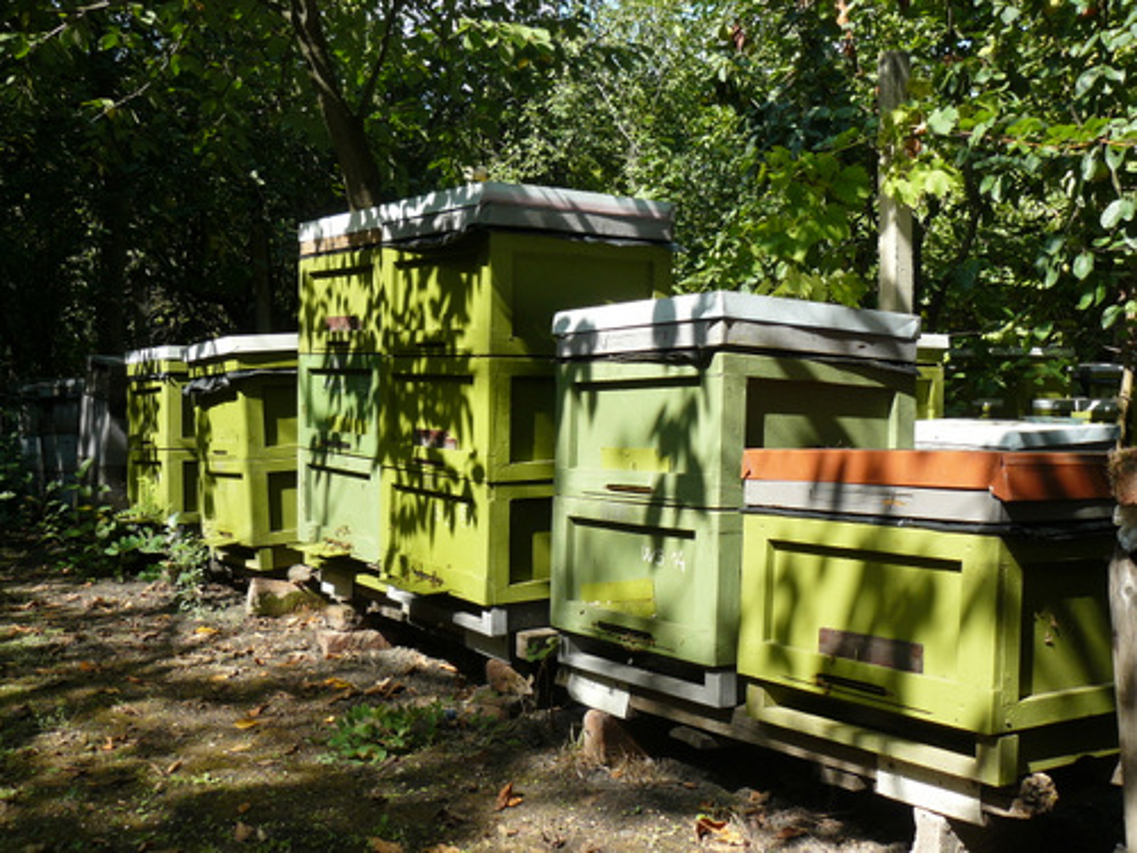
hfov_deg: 51.4
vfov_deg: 39.7
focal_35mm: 36
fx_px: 1182
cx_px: 568
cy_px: 426
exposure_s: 1/250
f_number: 4
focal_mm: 6
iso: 100
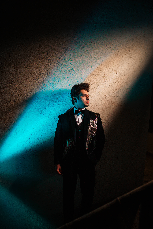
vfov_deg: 54.4
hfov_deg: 37.9
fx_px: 223
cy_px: 114
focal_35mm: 35
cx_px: 76
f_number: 1.4
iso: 320
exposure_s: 1/200
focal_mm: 35
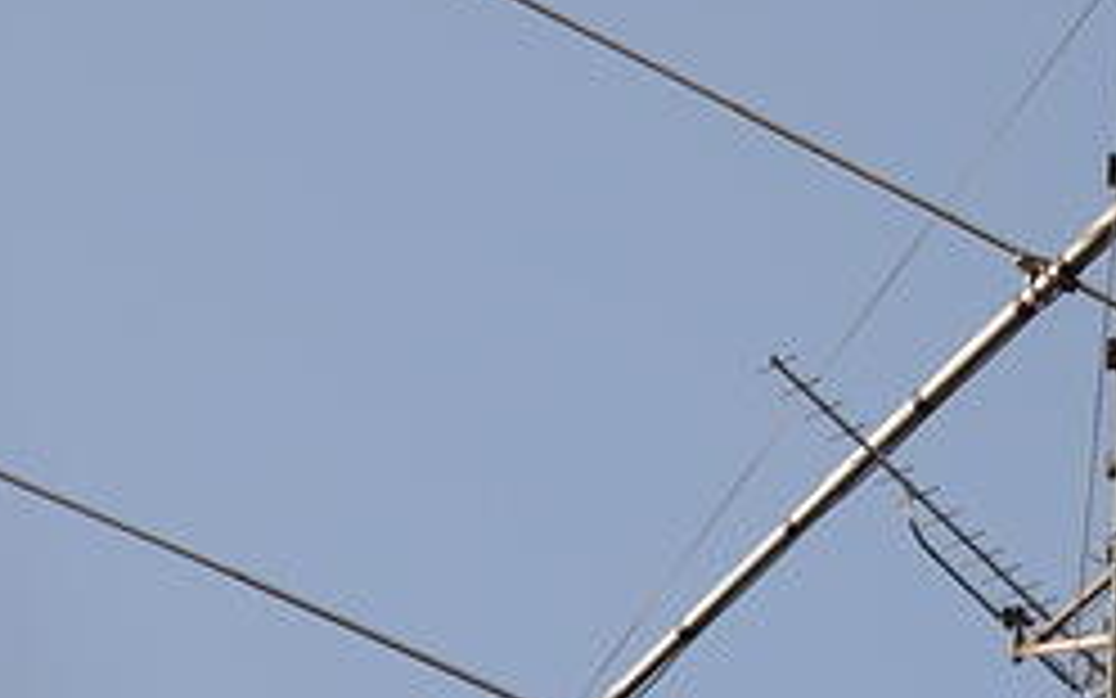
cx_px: 1346
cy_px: 14
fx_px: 11253
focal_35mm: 370
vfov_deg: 3.5
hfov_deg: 5.6
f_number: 3.5
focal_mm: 28.4
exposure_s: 1/500
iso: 80
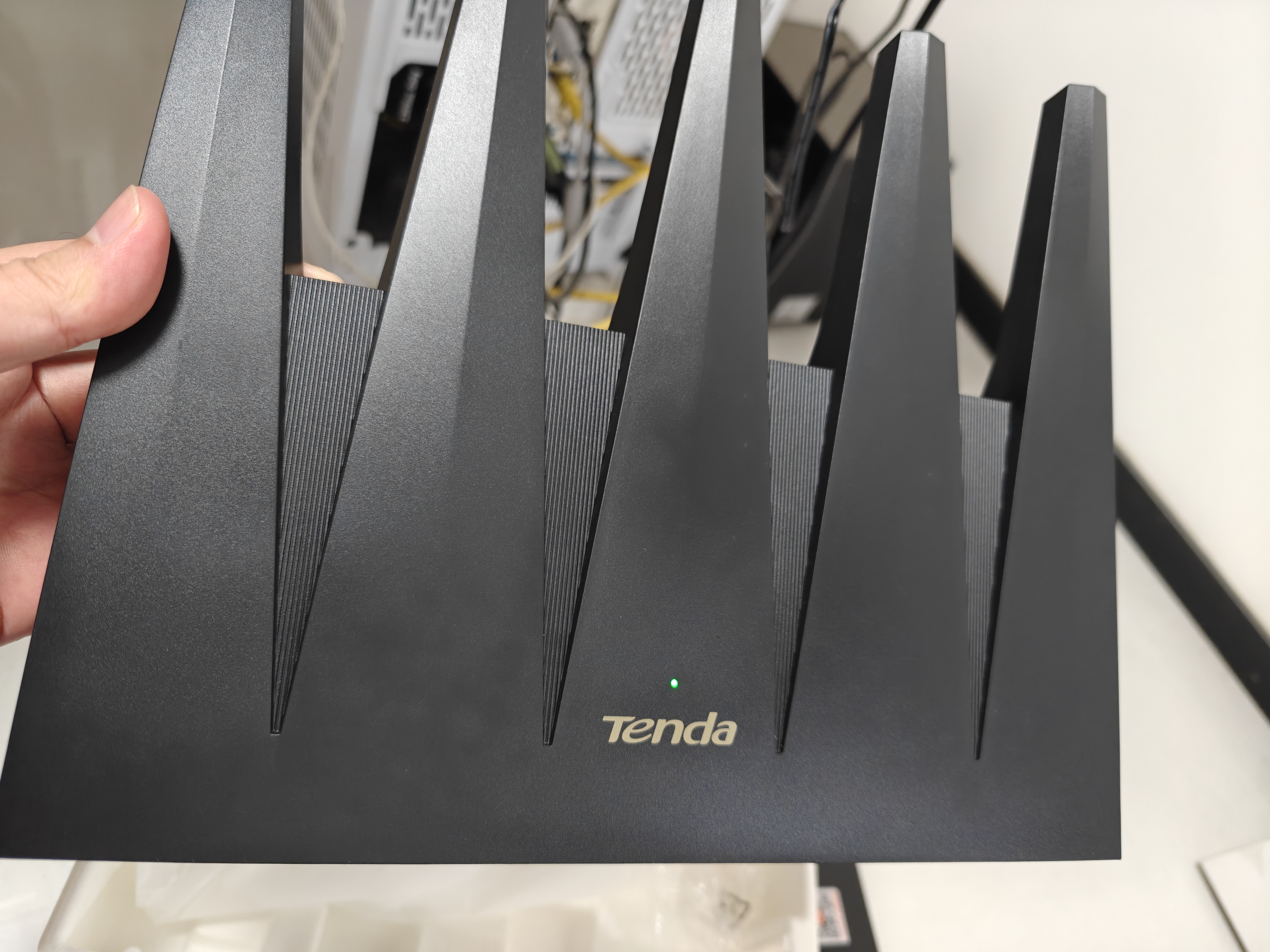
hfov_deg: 73.9
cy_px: 476
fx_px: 844
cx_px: 635
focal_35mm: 23
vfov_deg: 58.9
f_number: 1.6
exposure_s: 1/103
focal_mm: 6.06
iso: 1250
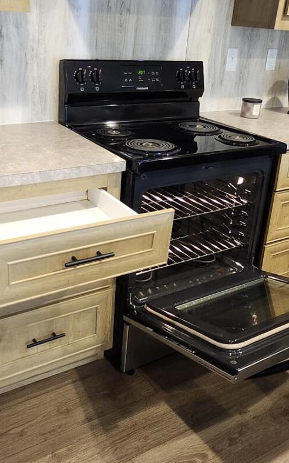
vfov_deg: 55.0
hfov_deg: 36.1
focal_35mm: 35
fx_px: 441
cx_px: 114
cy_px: 191
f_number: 2.2
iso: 320
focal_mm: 1.74
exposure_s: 1/30
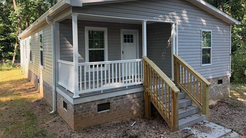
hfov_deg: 69.9
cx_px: 121
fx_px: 176
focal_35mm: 27
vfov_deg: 42.6
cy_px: 51
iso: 100
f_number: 1.78
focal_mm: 6.76
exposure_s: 1/356
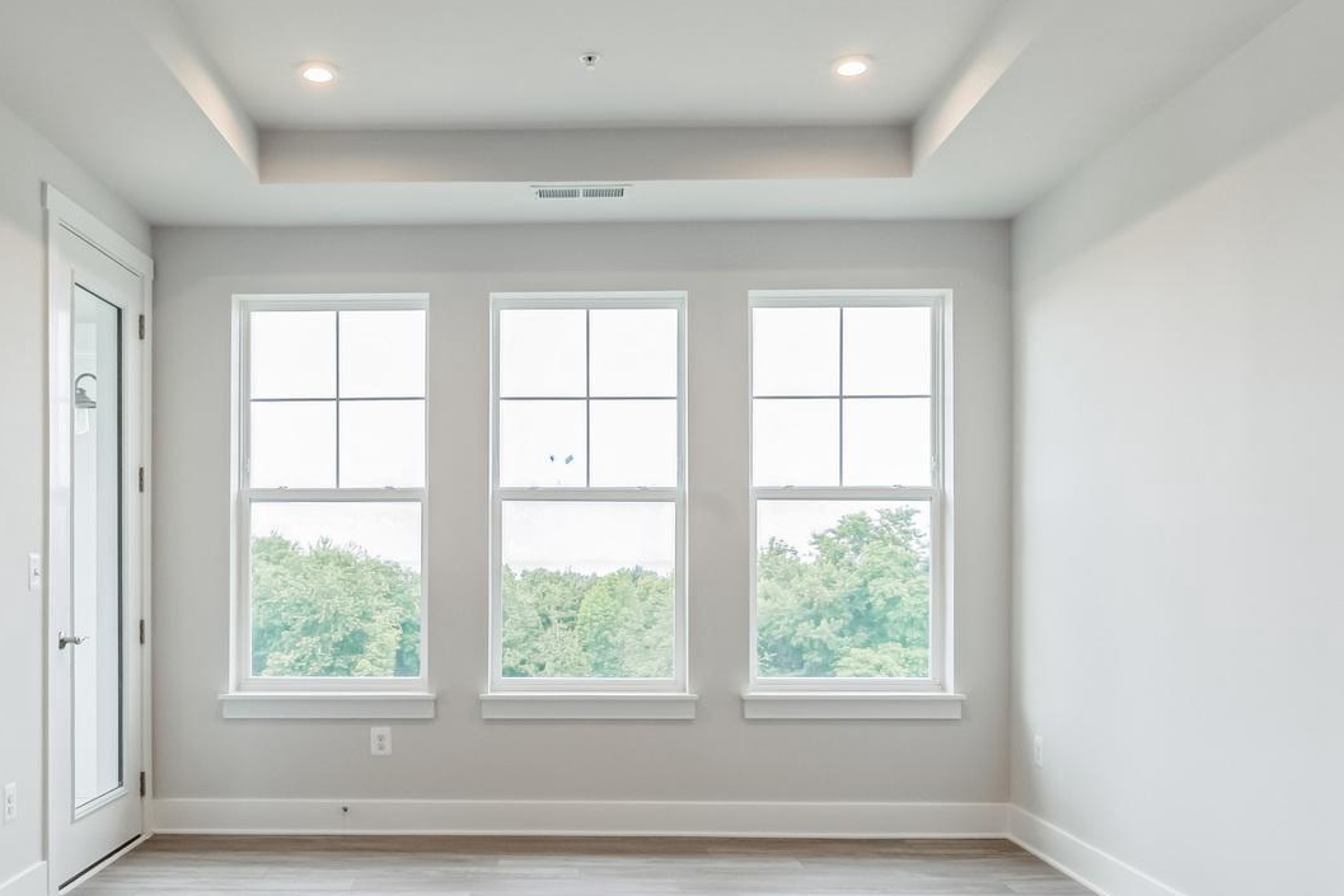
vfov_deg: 41.3
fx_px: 1179
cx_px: 554
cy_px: 559
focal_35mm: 32
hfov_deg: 59.0
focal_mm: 16.3
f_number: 11
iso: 200
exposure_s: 1/15
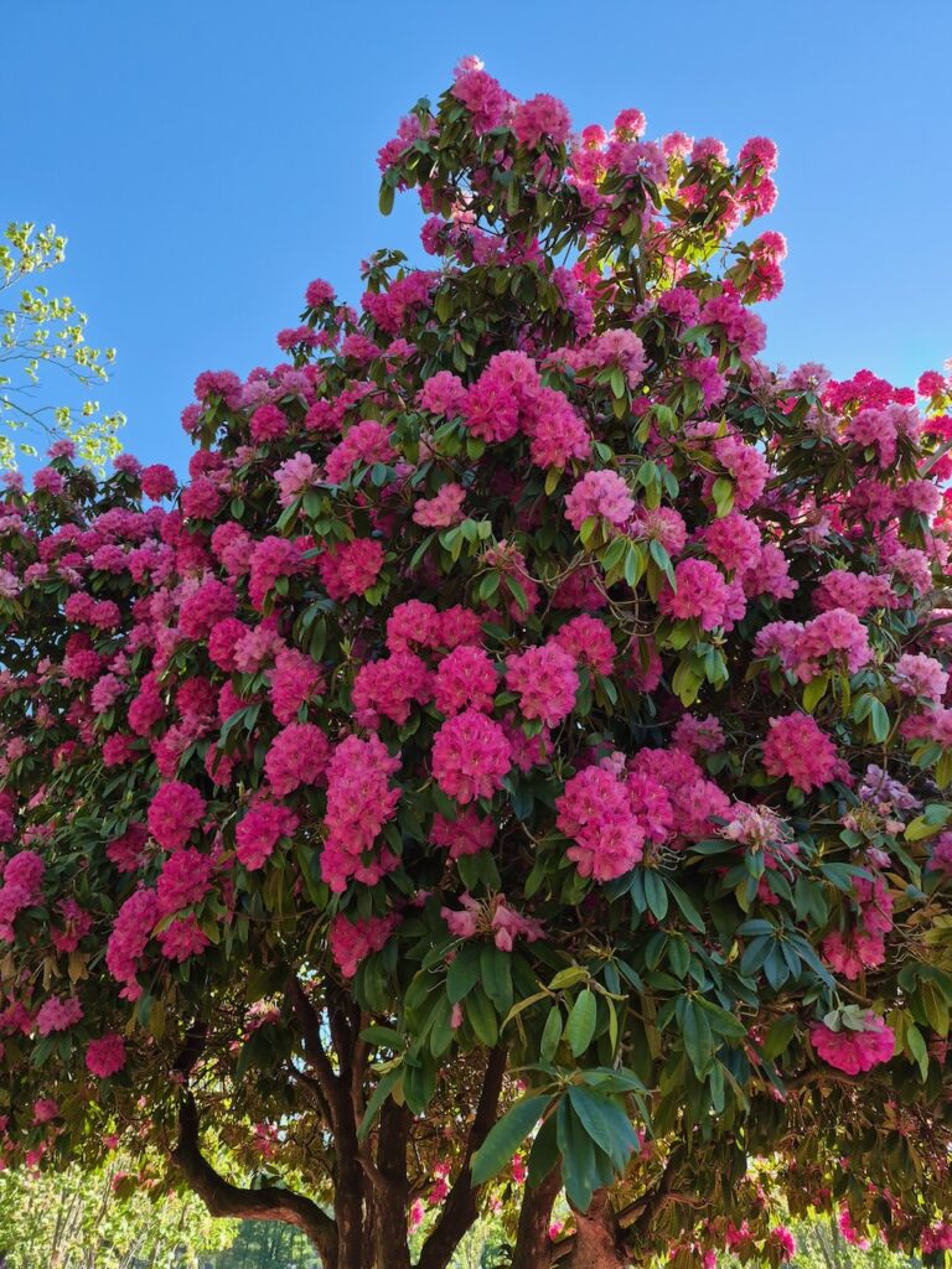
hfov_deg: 58.9
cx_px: 476
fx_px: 843
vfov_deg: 73.9
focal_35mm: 23
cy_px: 634
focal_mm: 5.4
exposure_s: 1/1772
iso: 80
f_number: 1.8
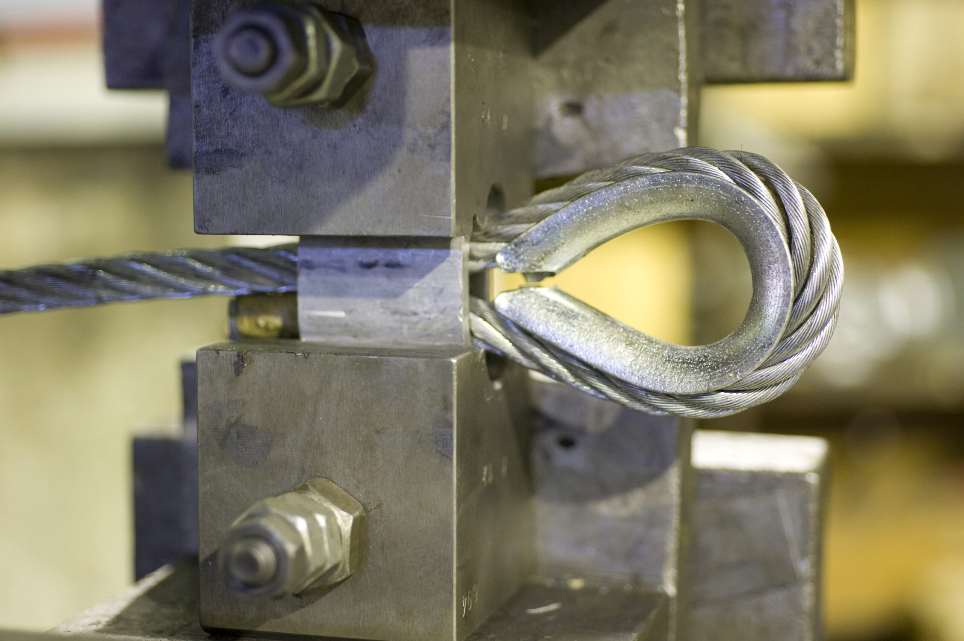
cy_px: 320
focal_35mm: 60
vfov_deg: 22.6
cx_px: 482
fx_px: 1605
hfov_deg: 33.4
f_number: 3.2
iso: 1600
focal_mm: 60
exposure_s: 1/13
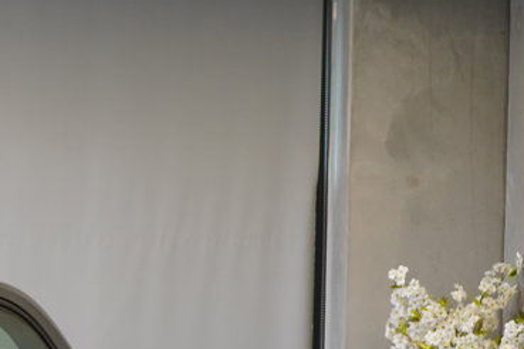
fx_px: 2460
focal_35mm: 169
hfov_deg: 11.7
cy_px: 416
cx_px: -239
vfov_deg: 8.0
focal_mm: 52
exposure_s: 1/160
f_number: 5
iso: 1600
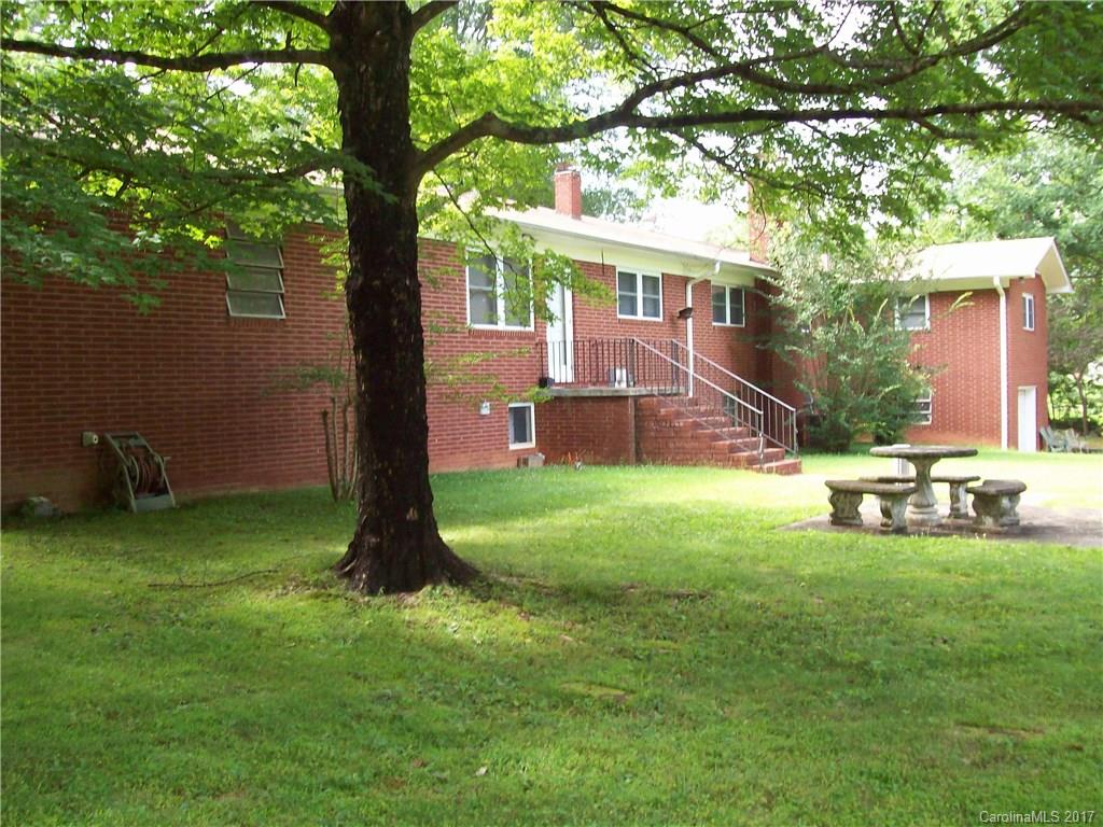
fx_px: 1147
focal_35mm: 36
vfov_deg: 39.7
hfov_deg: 51.4
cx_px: 552
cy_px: 414
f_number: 2.7
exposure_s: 1/159
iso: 200
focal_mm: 6
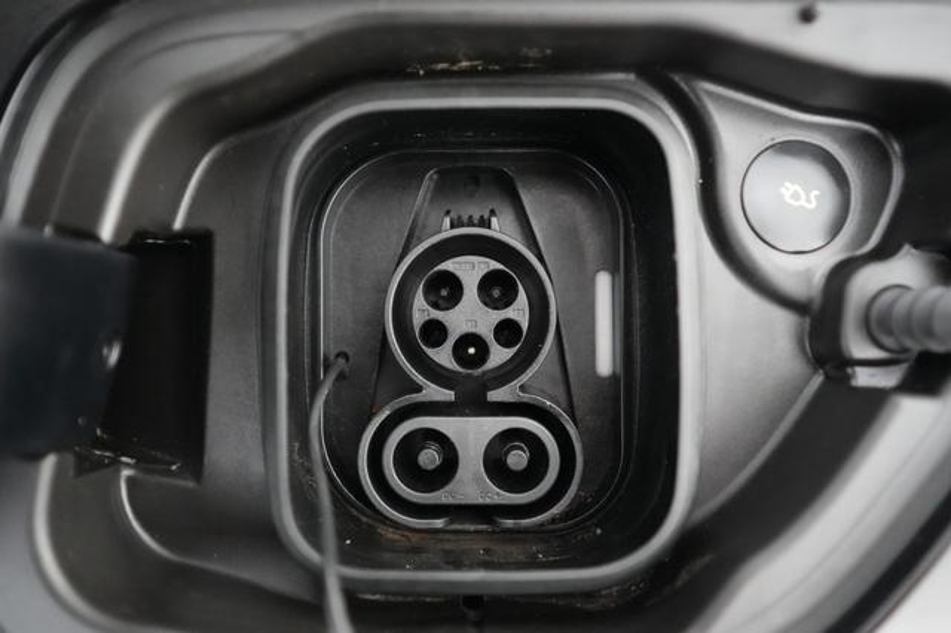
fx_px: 686
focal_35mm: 26
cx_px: 476
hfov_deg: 69.4
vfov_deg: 49.5
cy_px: 316
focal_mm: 26
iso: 12800
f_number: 2.8
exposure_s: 1/60
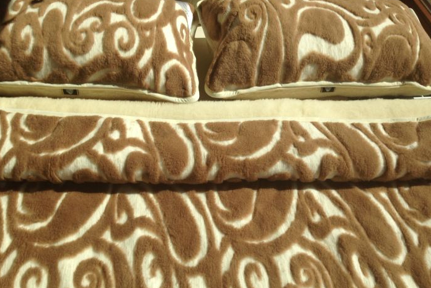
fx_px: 419
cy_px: 147
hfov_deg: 54.4
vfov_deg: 37.9
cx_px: 214
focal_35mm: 35
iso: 50
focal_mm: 4.13
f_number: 2.4
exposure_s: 1/2262
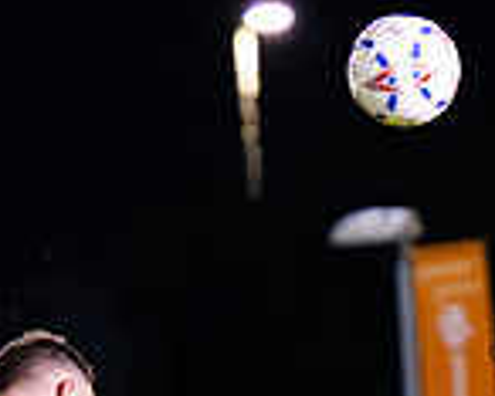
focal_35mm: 1032
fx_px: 15129
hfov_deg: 1.9
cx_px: 127
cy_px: 575
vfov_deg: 1.5
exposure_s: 1/1250
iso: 6400
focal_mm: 130
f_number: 2.8
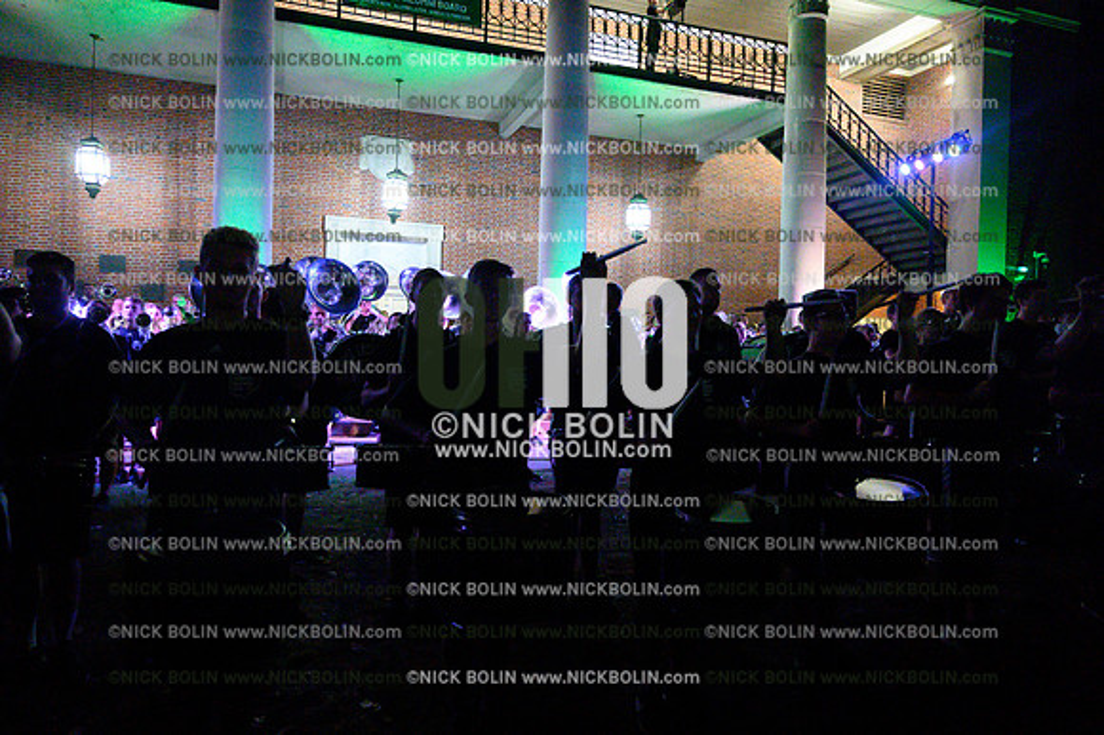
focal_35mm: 24
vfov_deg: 53.1
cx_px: 552
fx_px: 736
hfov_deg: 73.8
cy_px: 368
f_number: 4
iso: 51200
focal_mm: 24
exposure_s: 1/500
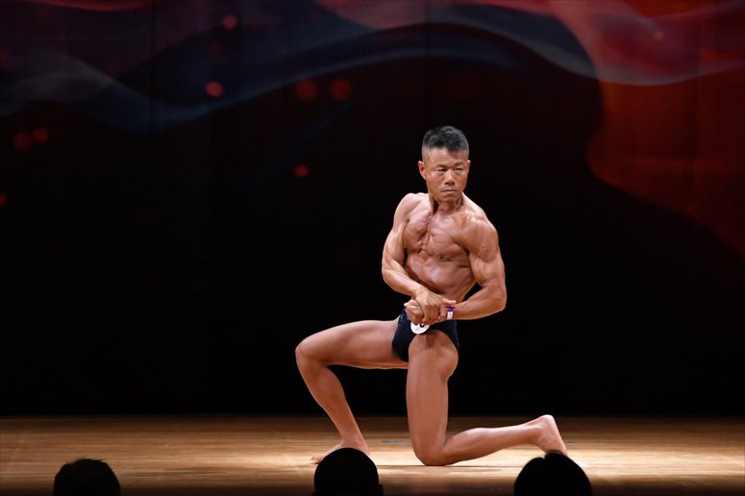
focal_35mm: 270
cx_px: 372
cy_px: 248
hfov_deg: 7.6
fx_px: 5585
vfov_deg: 5.1
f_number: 5.6
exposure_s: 1/400
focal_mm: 180
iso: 4000
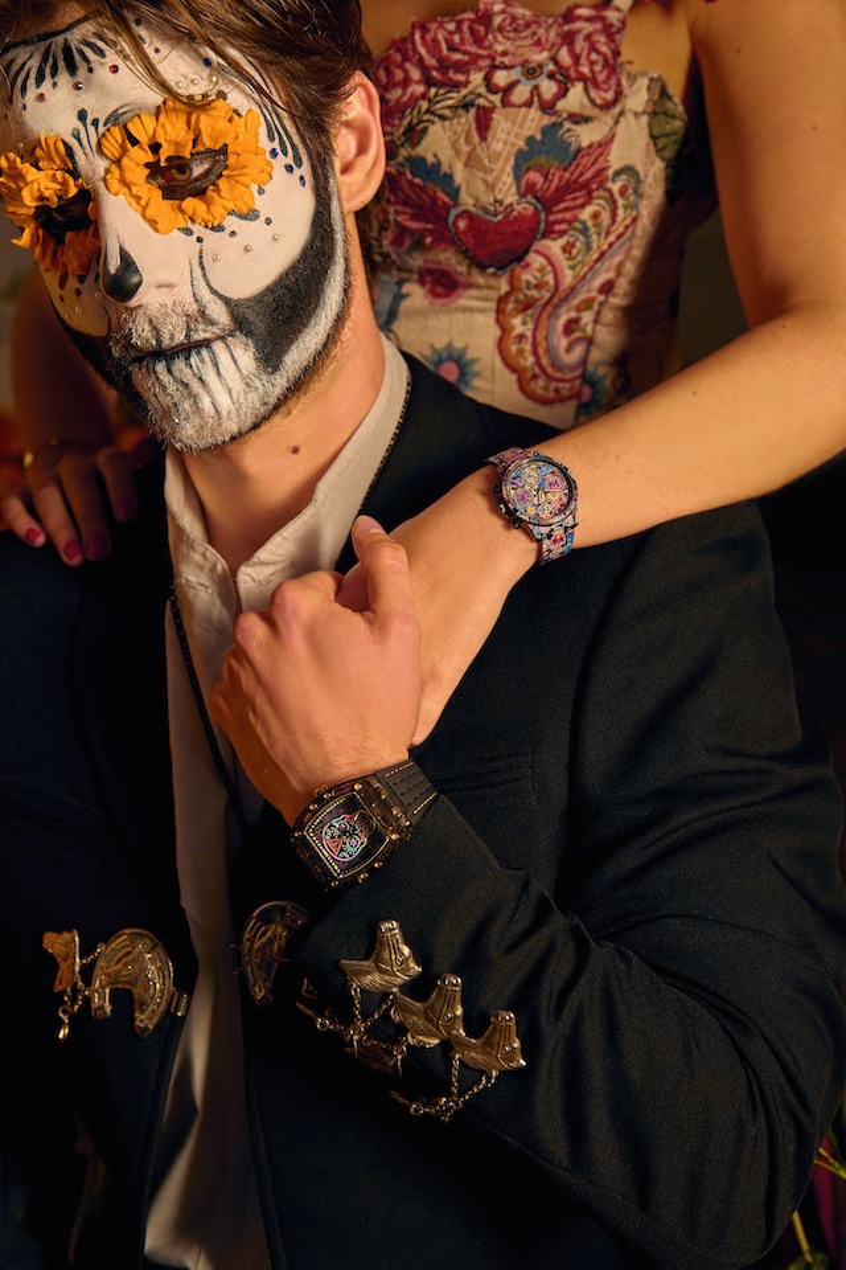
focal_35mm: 52
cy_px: 635
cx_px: 423
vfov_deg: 38.2
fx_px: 1833
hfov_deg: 26.0
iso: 1600
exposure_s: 1/100
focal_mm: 52
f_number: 4.5
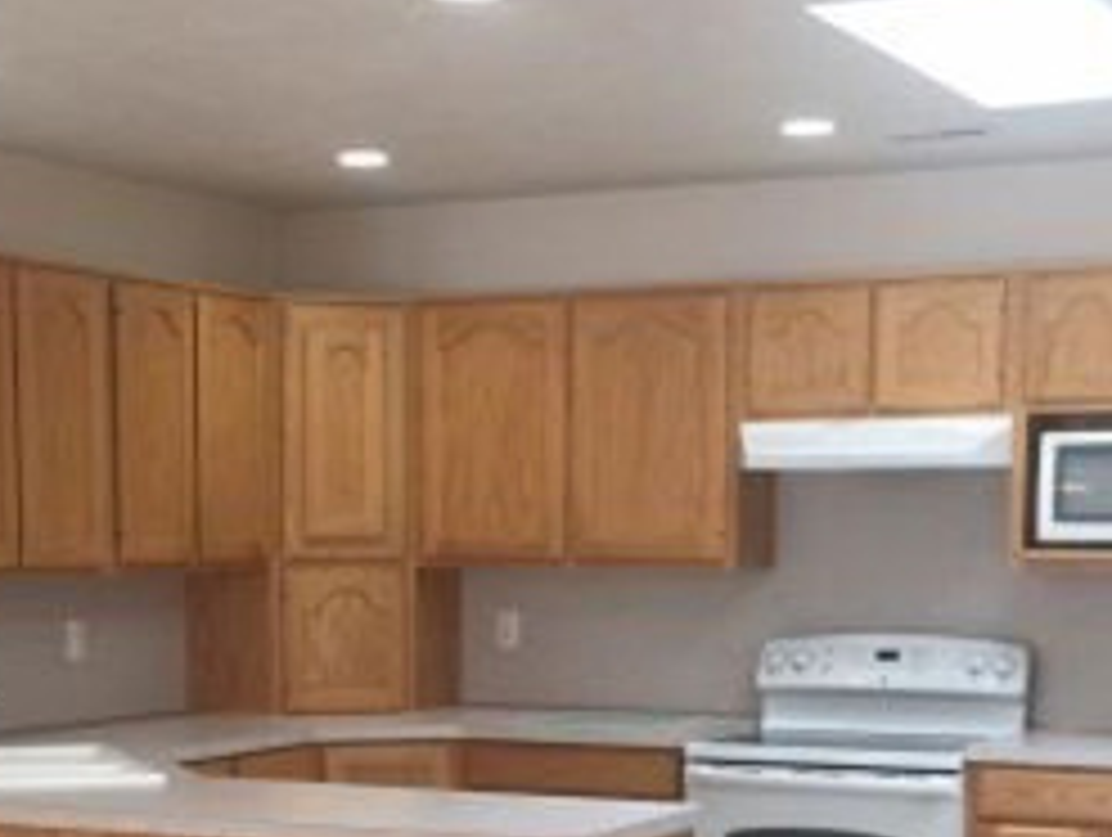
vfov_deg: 19.1
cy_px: 855
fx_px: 2413
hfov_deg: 25.9
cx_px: 437
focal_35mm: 75
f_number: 2.2
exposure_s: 1/30
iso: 25
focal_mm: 4.15
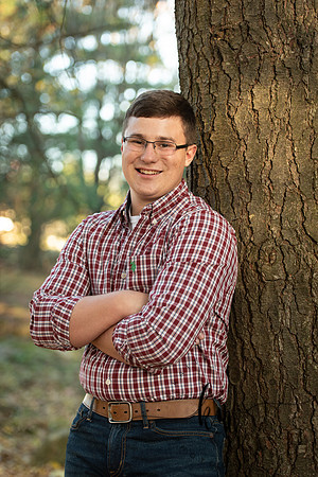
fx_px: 1086
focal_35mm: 82
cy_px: 238
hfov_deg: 16.7
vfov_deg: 24.8
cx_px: 159
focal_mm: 82
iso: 400
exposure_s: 1/125
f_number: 2.8
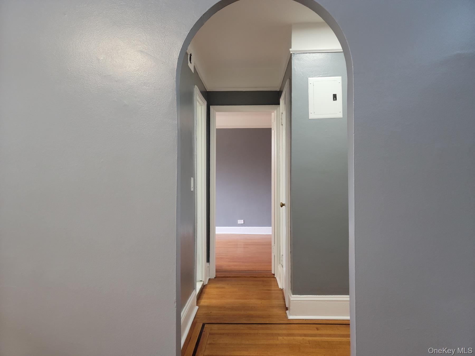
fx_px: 343
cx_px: 238
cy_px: 178
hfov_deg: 69.4
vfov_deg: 54.9
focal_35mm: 25
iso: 100
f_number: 1.8
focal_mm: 7
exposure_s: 1/60
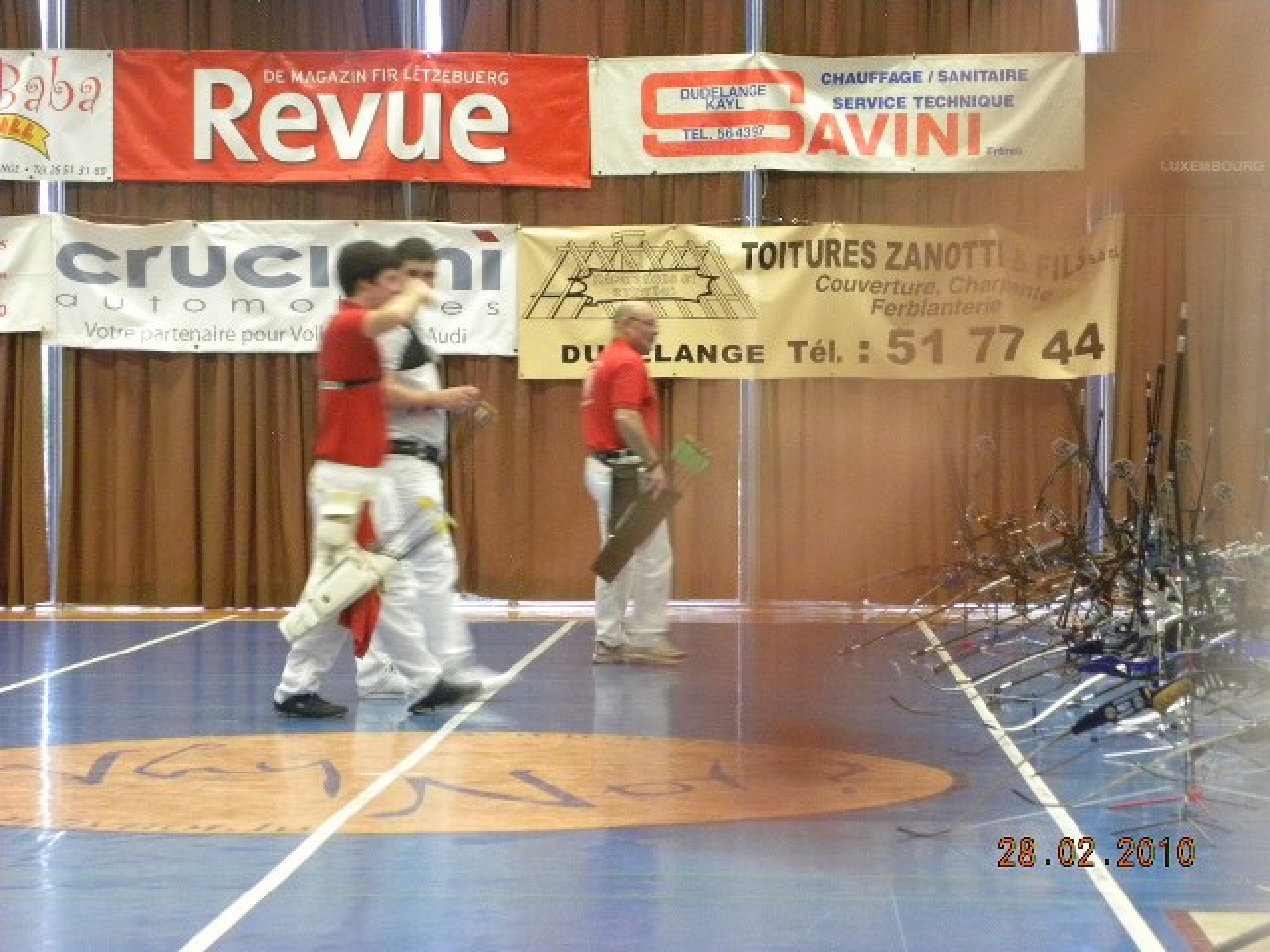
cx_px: 635
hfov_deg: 18.7
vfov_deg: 14.1
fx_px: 3852
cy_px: 476
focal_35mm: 105
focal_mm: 18.8
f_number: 4
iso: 400
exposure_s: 1/19.1
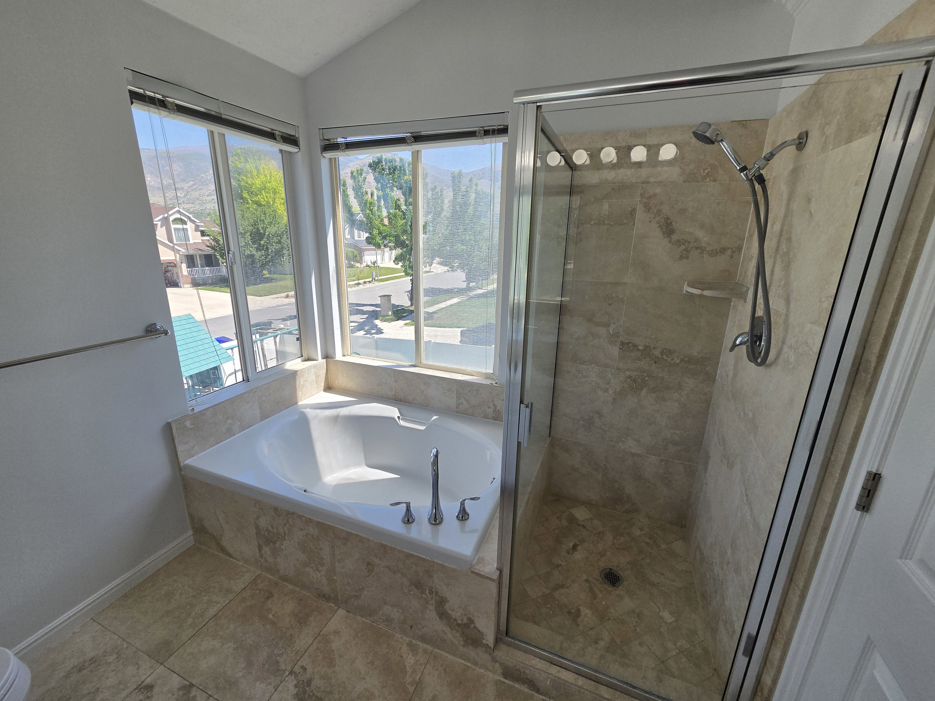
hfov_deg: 106.2
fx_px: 351
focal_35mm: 13
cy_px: 350
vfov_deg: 89.9
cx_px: 468
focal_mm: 2.2
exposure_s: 1/1358
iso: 100
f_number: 2.2
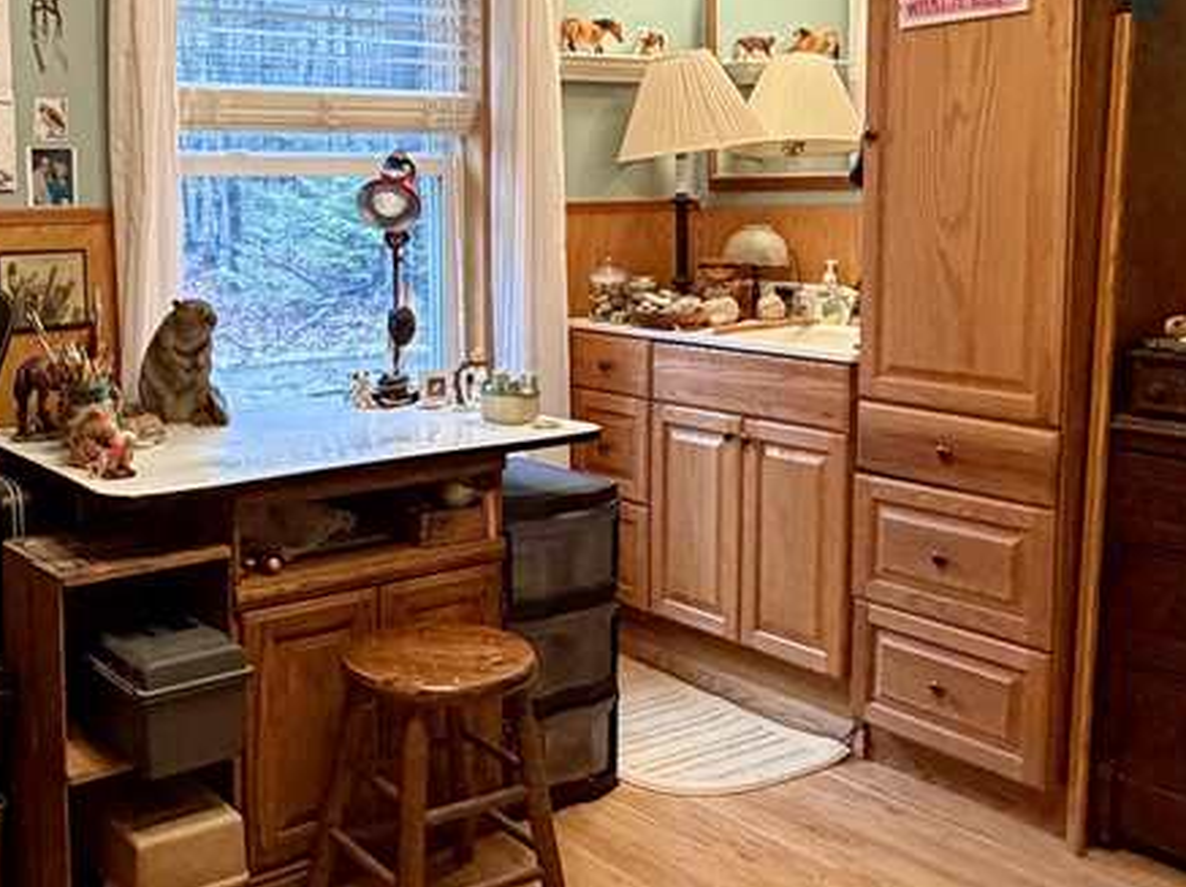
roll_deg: +0.9
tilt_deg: -6.0
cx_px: 437
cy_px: 324
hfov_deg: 45.4
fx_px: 1404
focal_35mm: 41
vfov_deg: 34.9
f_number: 2.2
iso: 500
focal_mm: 2.22
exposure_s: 1/60
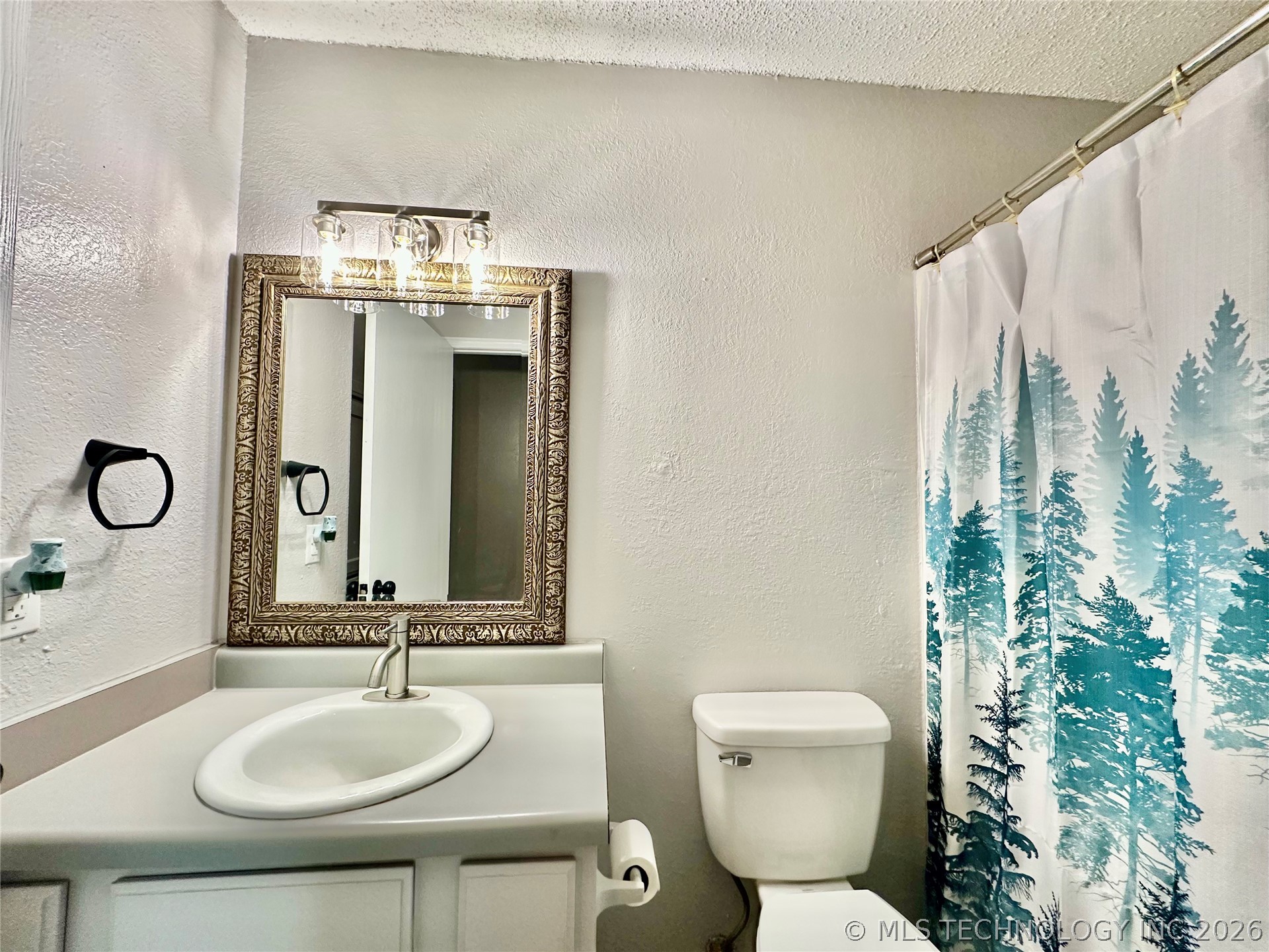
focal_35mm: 14
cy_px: 476
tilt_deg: +3.1
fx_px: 513
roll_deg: -0.9
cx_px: 634
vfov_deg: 85.7
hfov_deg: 102.1
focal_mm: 2.22
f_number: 2.2
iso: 250
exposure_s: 1/120
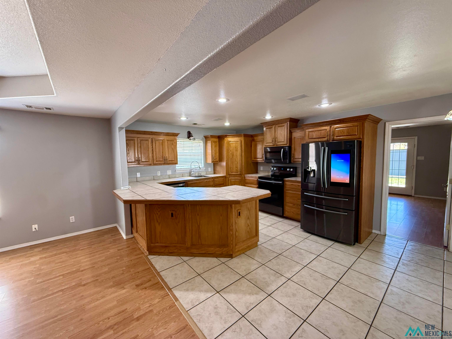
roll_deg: +0.8
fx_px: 183
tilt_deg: -4.8
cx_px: 226
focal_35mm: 14
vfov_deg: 85.7
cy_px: 170
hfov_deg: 102.1
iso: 400
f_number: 2.2
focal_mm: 2.22
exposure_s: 1/60
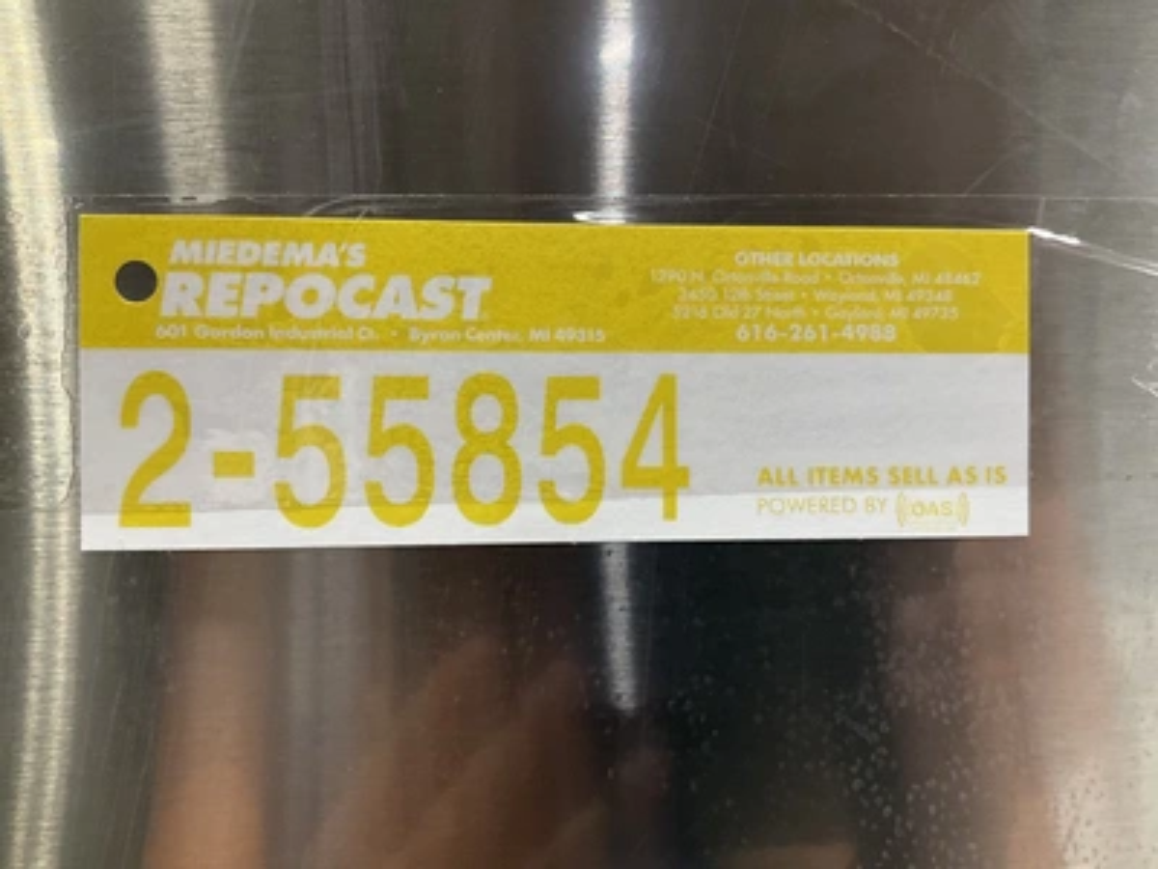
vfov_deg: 48.2
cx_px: 579
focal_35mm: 29
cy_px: 434
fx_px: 970
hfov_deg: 61.7
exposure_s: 1/60
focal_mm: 3
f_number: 1.8
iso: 125
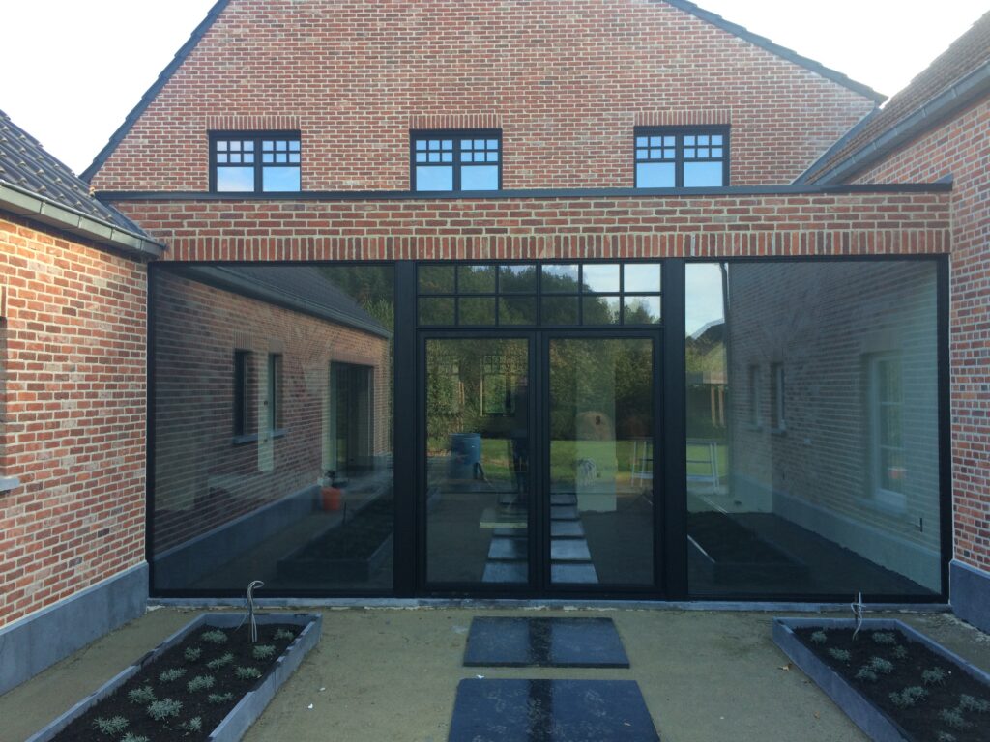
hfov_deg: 61.7
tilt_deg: +1.0
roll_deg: +0.8
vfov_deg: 48.2
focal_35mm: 29
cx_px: 495
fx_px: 829
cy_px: 371
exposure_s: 1/130
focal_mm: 4.15
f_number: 2.2
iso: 32
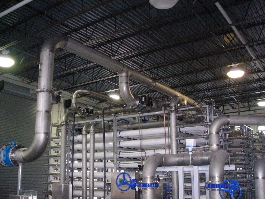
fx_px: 291
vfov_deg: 37.7
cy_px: 100
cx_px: 132
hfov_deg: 49.0
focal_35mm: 38
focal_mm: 6.3
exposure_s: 1/60
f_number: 3.2
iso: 494
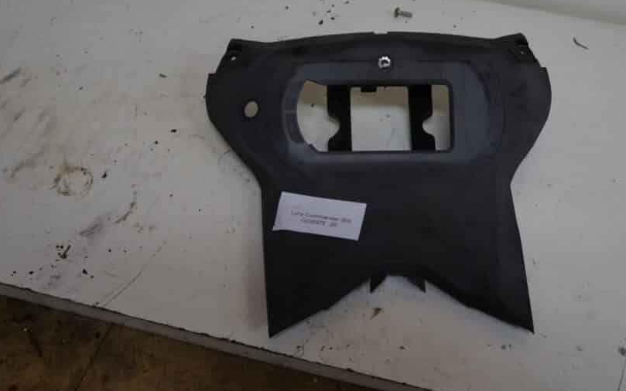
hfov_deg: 48.5
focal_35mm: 41
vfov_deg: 31.5
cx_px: 341
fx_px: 694
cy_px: 170
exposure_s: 1/60
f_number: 4
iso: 500
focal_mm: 21
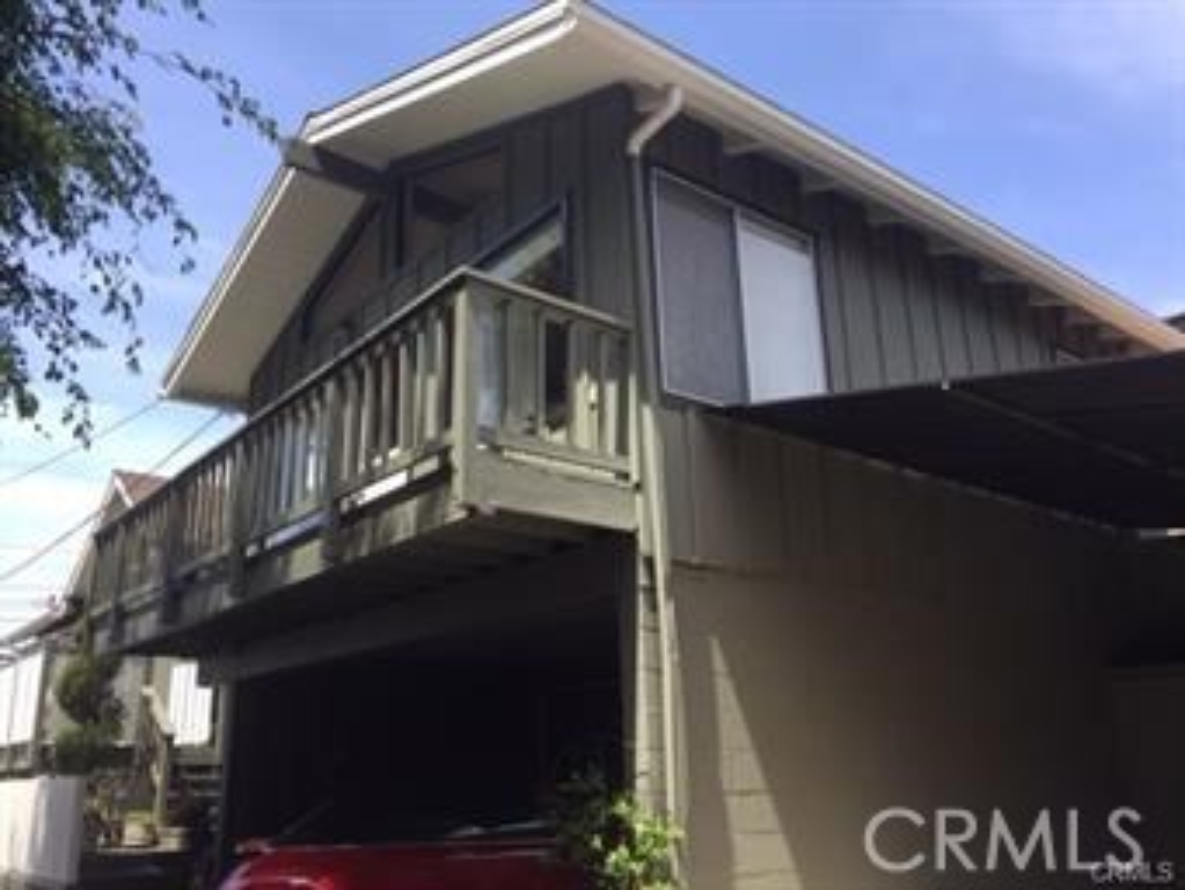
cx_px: 592
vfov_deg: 48.3
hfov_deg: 61.6
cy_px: 445
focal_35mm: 29
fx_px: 993
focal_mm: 4.15
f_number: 2.2
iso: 32
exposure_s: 1/706
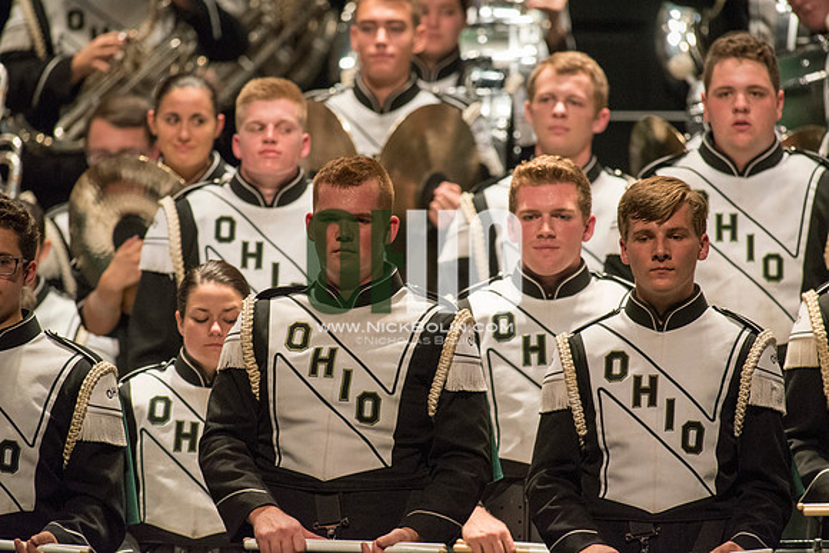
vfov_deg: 2.3
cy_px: 276
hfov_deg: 3.4
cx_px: 414
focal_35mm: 600
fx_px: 13819
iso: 4000
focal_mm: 600
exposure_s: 1/320
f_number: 5.6
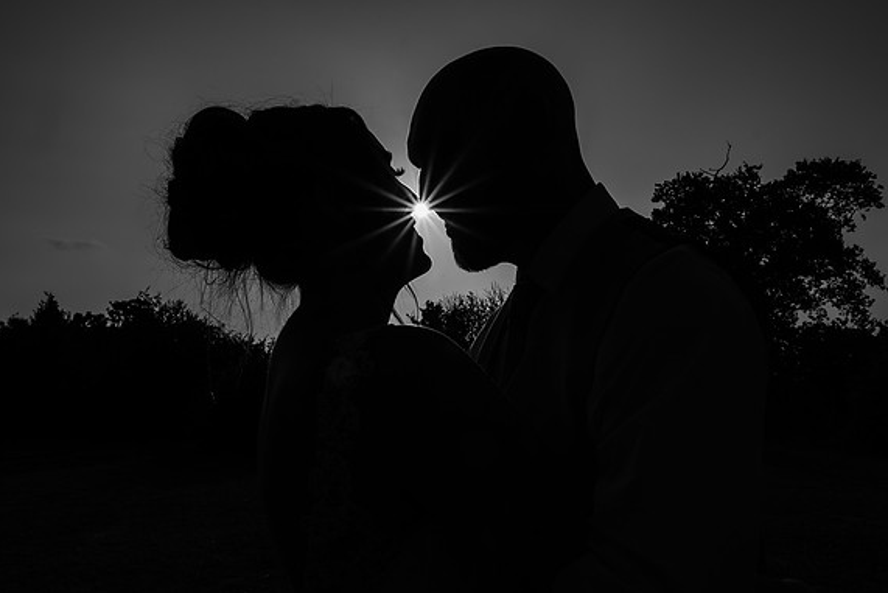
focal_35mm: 32
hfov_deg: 58.7
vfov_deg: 41.1
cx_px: 446
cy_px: 329
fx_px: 789
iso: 160
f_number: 22
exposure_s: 1/250
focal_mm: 18
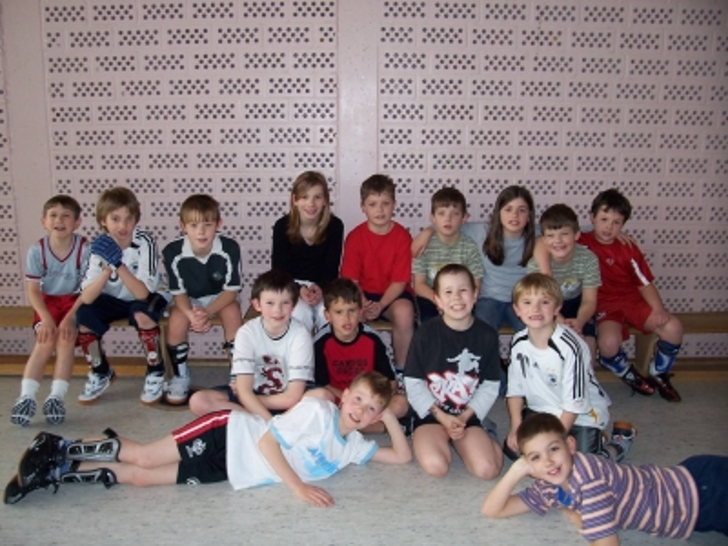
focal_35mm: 34
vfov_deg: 41.8
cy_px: 273
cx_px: 364
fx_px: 715
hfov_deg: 54.0
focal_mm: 5.6
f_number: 2.7
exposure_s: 1/60
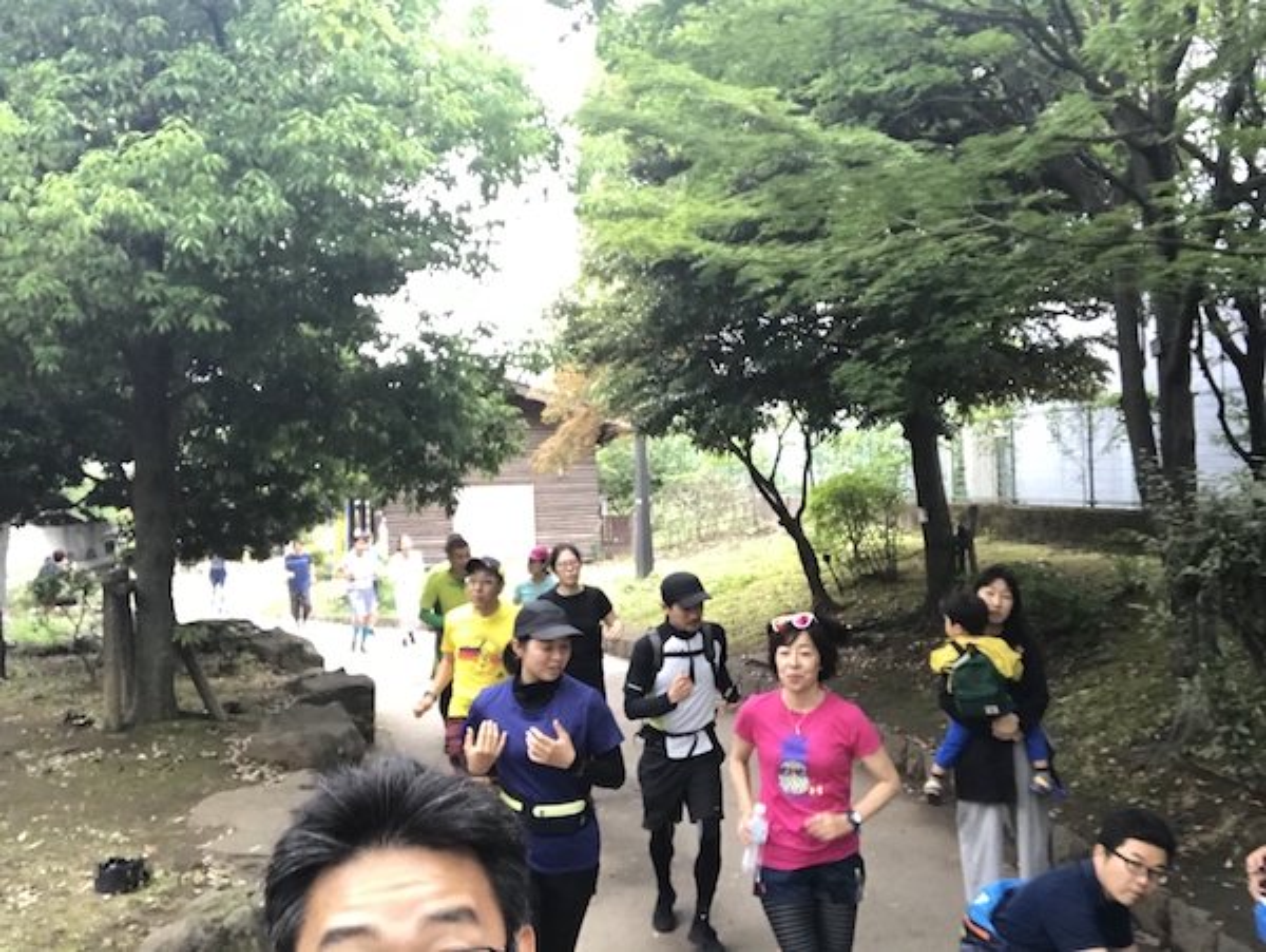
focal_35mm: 32
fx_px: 1171
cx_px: 633
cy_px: 476
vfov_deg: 44.2
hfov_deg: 56.8
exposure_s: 1/30
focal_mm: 2.87
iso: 32
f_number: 2.2
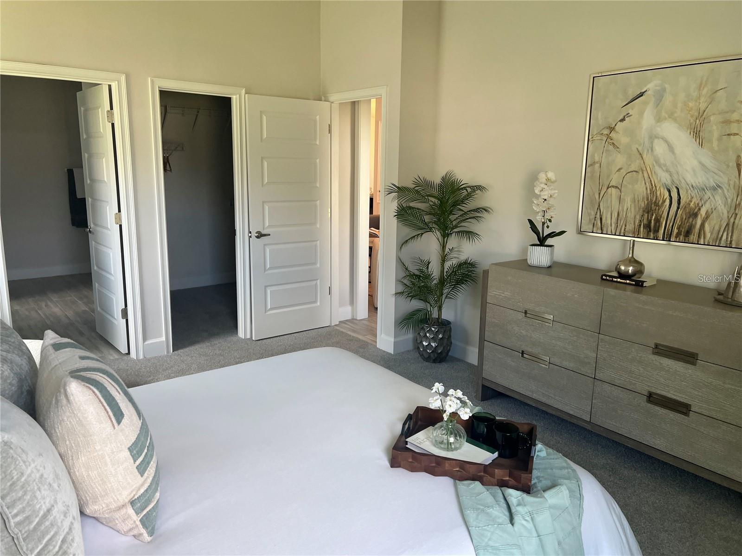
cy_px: 278
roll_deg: -2.1
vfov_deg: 53.1
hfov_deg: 67.3
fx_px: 557
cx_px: 371
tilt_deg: -13.6
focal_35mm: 26
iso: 125
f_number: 1.5
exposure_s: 1/120
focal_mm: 5.7
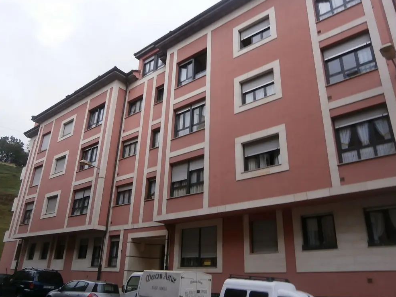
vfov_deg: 51.4
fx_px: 309
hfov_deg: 65.3
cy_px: 144
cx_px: 205
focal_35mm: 27
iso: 80
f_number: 2.8
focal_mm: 4.7
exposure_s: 1/100
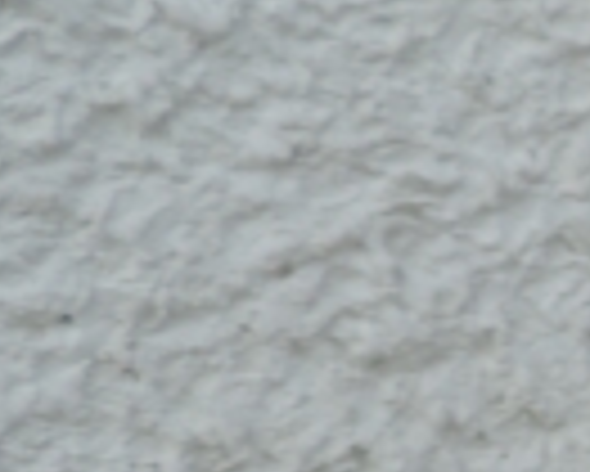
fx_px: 1870
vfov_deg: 14.1
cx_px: 1342
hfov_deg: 13.8
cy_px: 521
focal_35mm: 107
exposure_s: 1/320
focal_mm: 4.3
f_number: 3
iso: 80
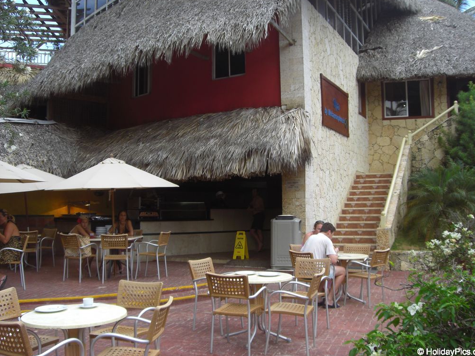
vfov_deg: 36.8
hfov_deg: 47.9
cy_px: 177
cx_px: 243
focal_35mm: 39
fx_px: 535
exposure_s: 1/160
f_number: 2.7
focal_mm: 6.2
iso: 64
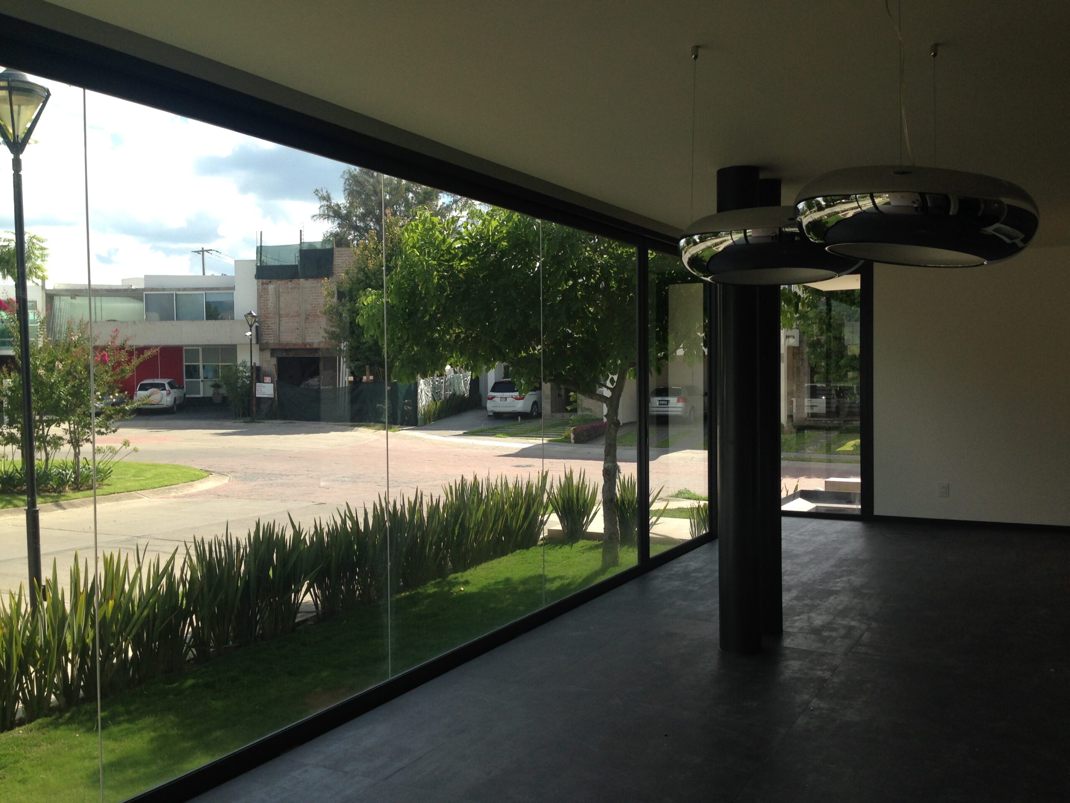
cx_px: 535
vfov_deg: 42.9
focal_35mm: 33
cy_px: 402
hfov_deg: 55.4
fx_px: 1020
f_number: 2.4
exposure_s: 1/695
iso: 50
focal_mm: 4.12
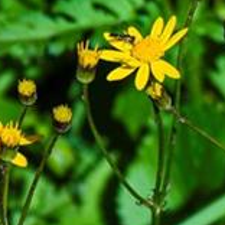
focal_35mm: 671
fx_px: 4934
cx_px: 349
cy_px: 64
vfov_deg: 2.6
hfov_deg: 2.6
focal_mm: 120
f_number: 6.3
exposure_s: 1/640
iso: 400
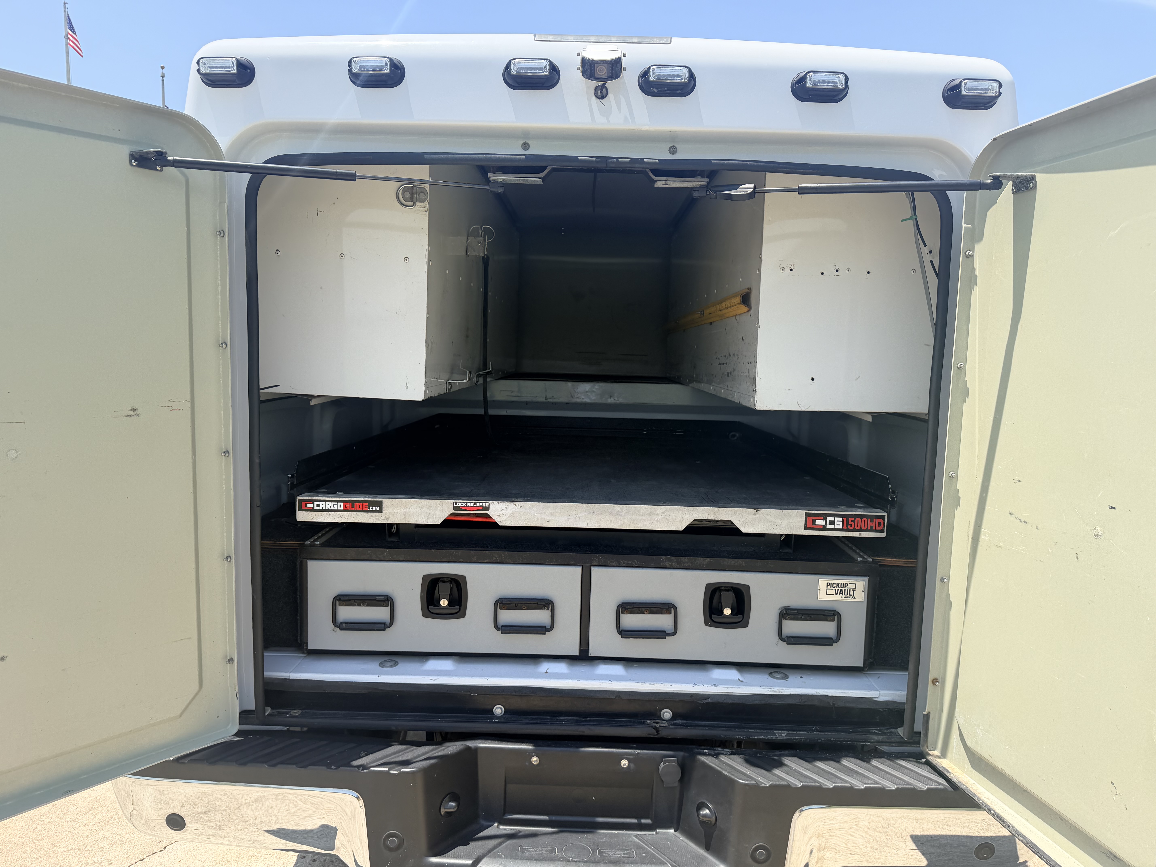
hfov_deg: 71.6
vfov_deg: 56.8
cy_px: 434
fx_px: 801
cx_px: 578
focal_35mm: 24
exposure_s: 1/2907
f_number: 1.78
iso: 100
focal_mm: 6.76
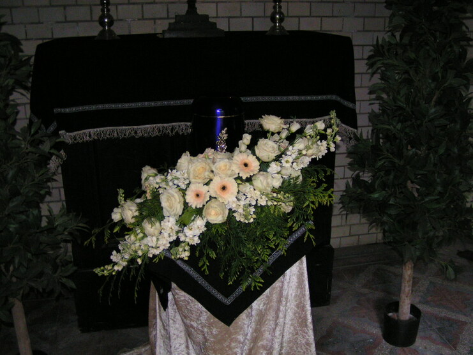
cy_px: 178
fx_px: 519
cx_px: 236
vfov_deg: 37.7
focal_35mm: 38
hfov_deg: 49.0
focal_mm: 5.8
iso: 200
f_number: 2.8
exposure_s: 1/40
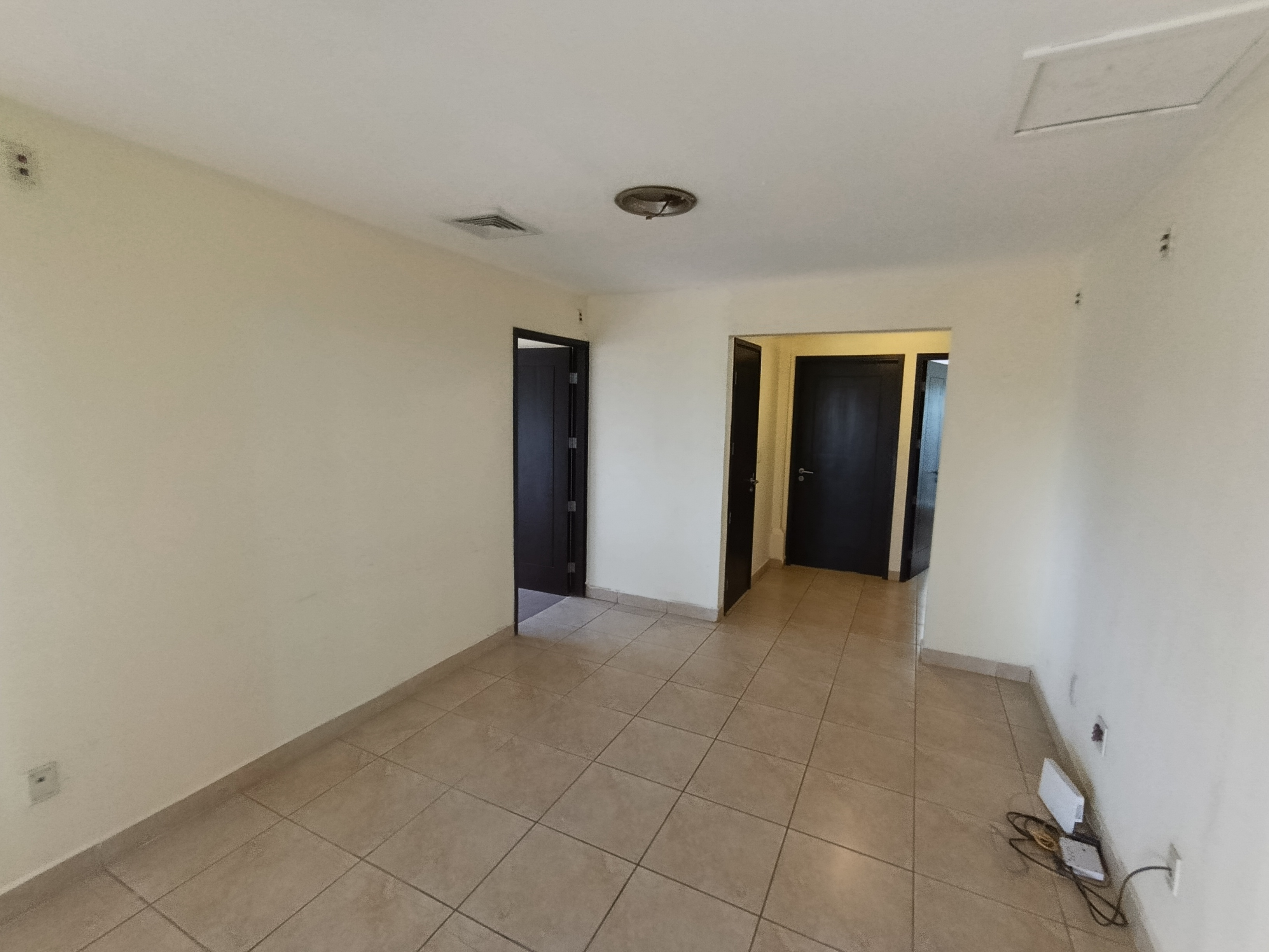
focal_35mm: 15
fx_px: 550
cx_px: 634
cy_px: 476
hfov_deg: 98.2
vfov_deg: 81.7
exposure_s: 1/33.3
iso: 525
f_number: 2.2
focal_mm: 1.65
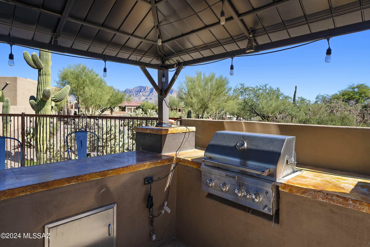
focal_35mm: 20
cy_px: 124
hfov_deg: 84.0
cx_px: 185
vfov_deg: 61.9
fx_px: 206
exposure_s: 1/160
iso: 100
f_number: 9
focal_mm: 20
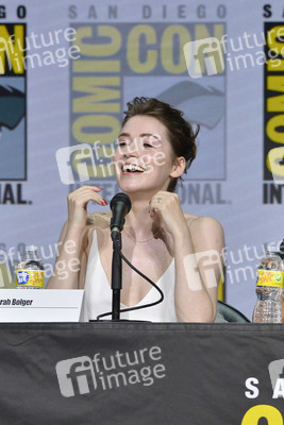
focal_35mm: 340
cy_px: 212
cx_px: 142
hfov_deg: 4.0
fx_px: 4020
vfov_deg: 6.1
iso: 1600
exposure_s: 1/250
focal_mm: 340
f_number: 6.3
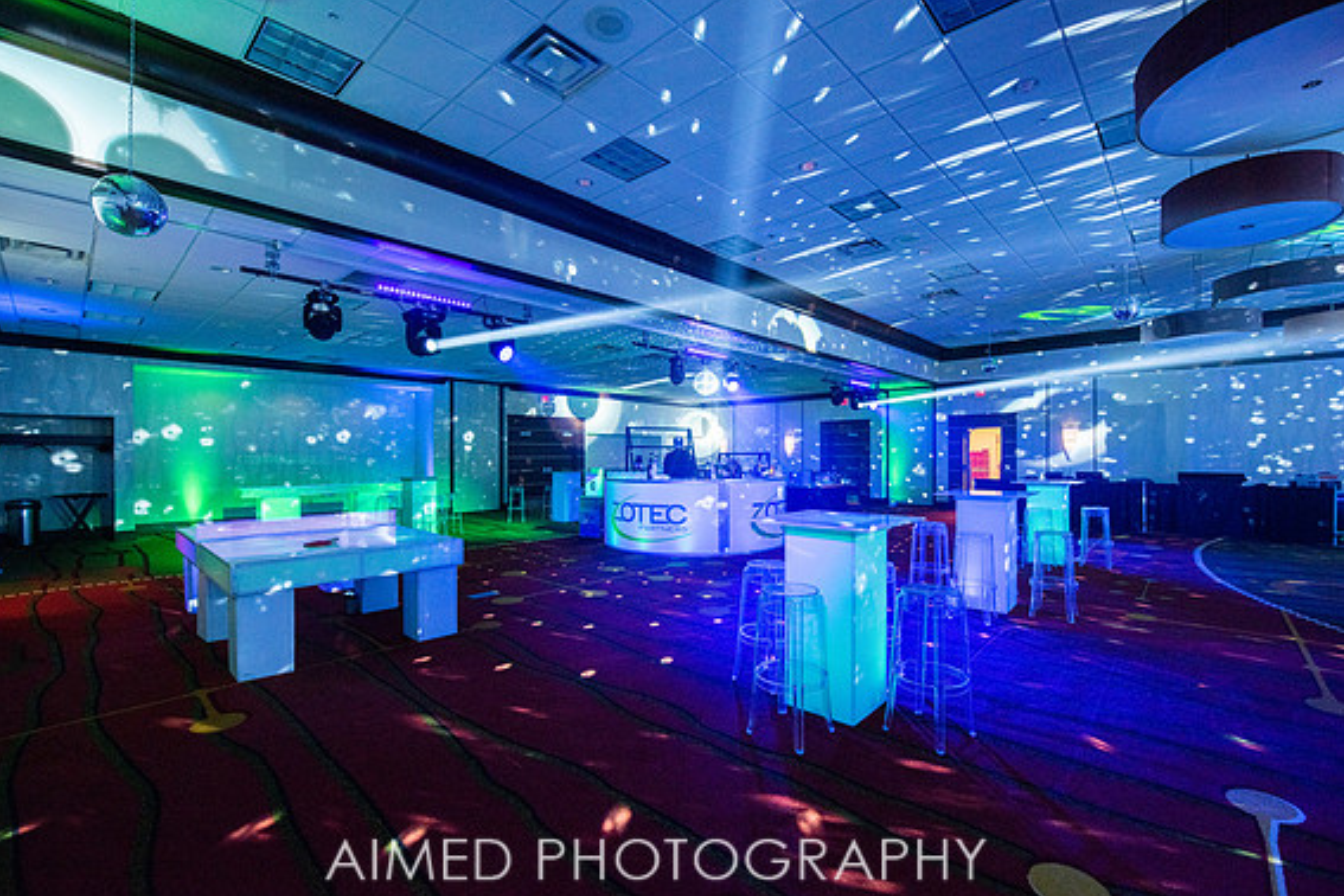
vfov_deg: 77.3
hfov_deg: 100.4
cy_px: 456
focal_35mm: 15
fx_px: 560
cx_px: 683
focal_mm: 14
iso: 800
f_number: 5
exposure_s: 1/200
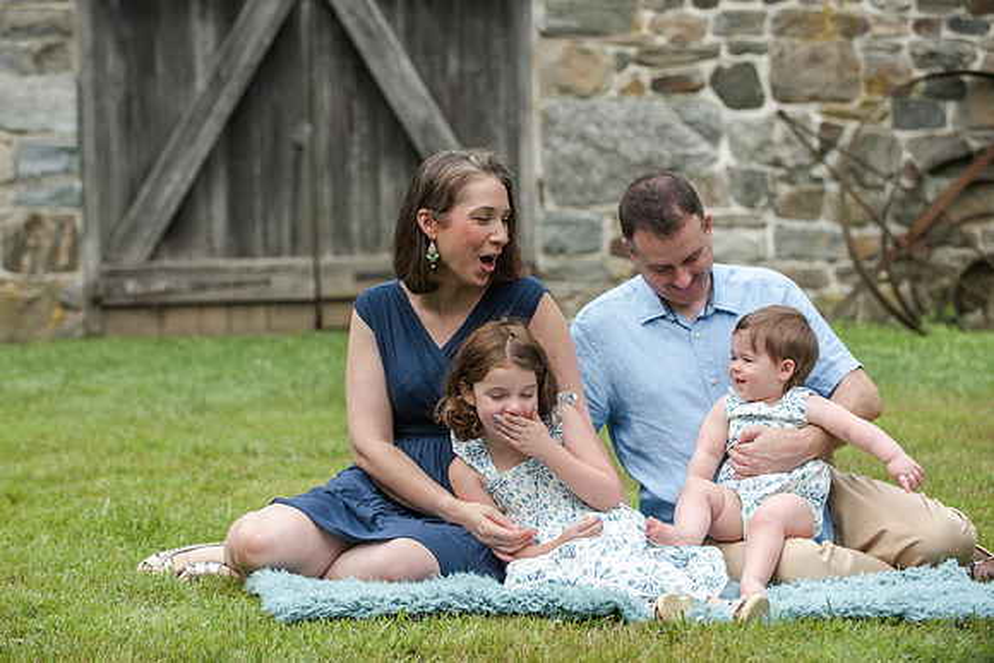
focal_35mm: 110
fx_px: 3042
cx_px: 444
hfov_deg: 18.6
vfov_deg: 12.4
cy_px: 306
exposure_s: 1/2500
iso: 400
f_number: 4
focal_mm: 98
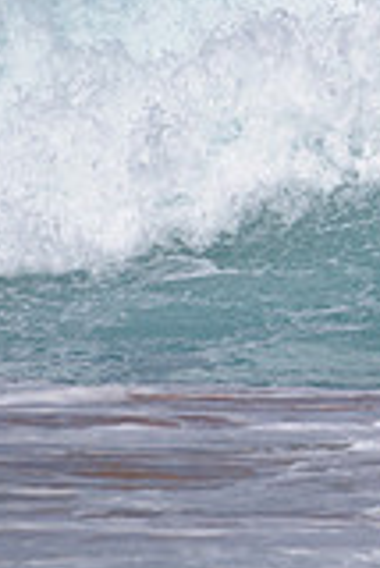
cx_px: 1102
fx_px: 35071
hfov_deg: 0.6
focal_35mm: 2220
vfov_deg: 0.9
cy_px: 64
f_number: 5.6
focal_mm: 500
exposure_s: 1/2000
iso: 72
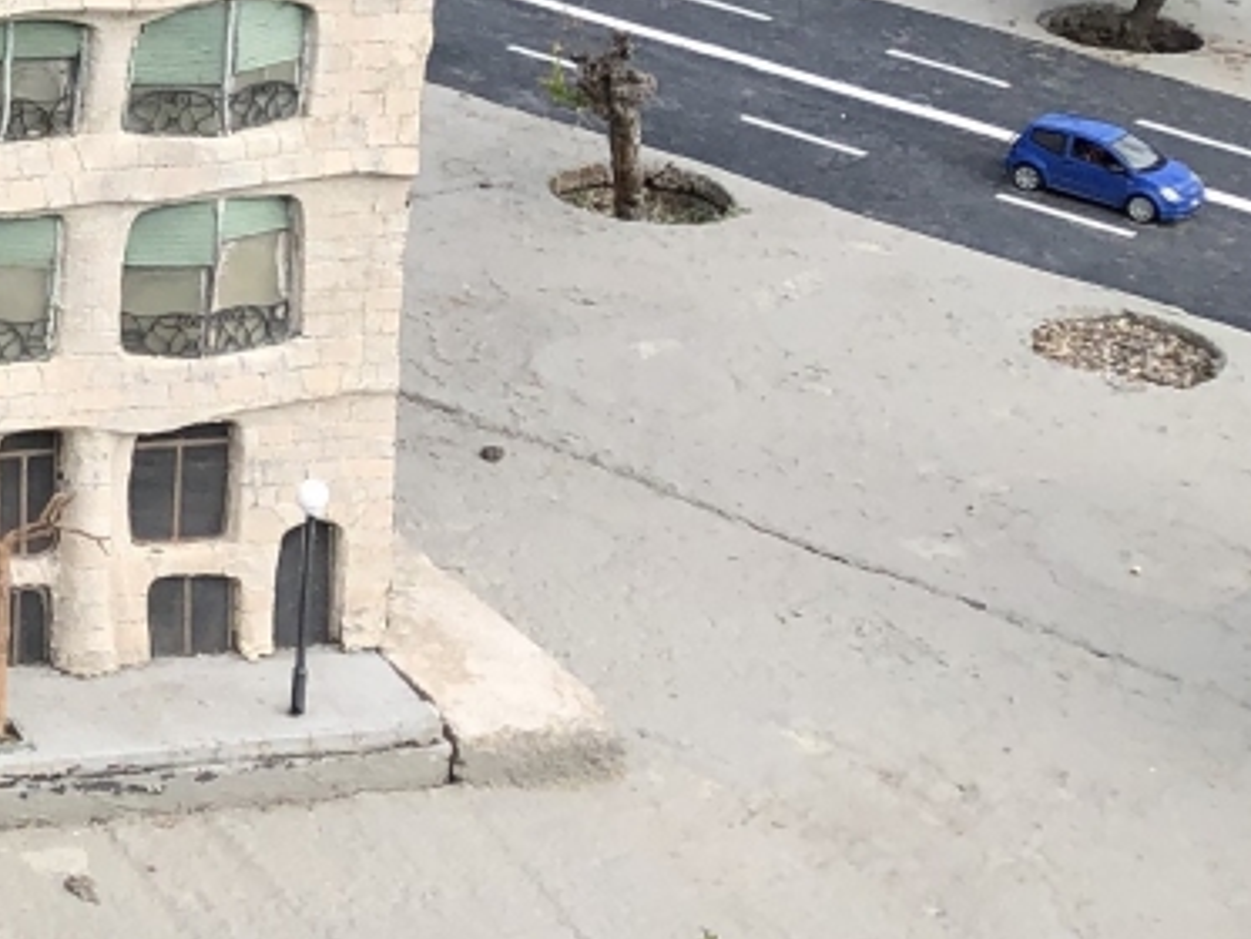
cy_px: -107
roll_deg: +0.6
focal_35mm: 120
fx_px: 4338
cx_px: -966
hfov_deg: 14.5
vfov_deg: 12.1
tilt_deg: -18.4
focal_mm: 3.99
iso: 20
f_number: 1.8
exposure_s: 1/1066
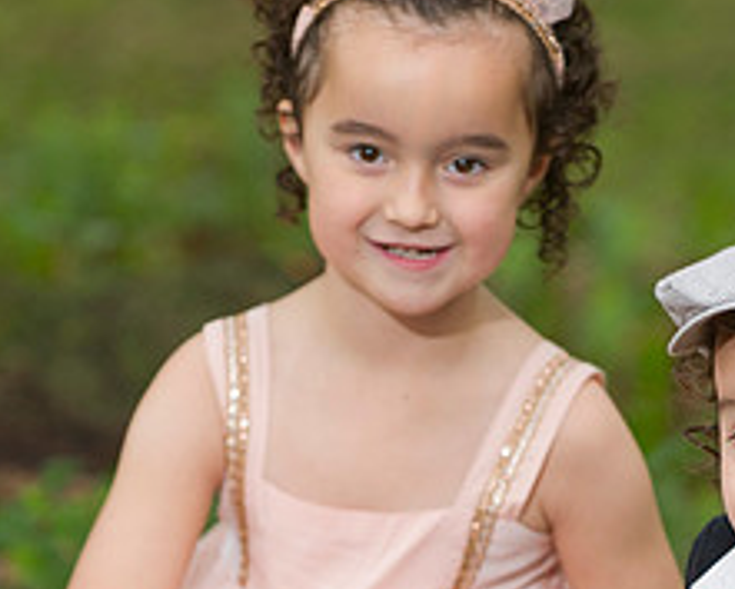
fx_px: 8292
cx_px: 389
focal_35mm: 381
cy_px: 536
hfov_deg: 5.1
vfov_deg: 4.1
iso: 320
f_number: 3.2
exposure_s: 1/250
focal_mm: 155
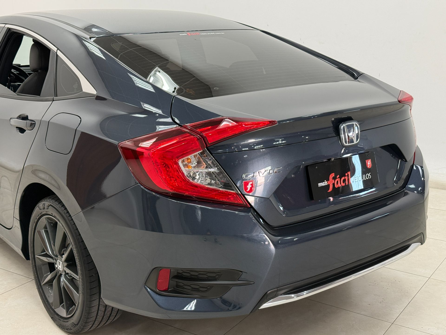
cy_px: 168
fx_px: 618
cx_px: 223
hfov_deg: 39.7
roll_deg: +0.4
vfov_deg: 30.3
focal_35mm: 48
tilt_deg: -14.5
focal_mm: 6.76
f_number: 1.78
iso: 250
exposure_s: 1/120
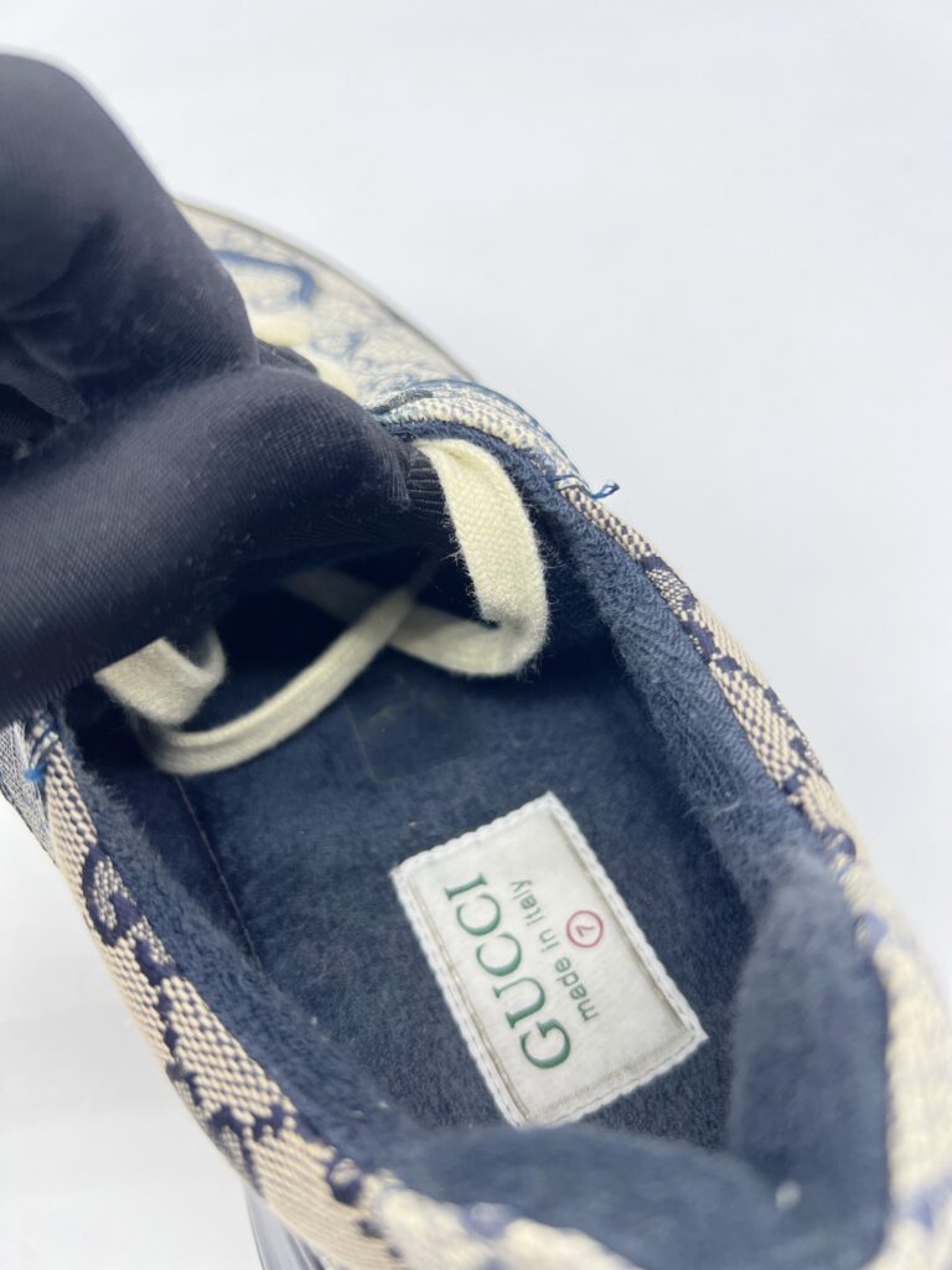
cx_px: 476
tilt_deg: -54.4
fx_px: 953
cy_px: 635
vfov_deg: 67.3
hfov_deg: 53.1
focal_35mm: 26
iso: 50
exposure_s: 1/100
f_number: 1.5
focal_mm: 5.7
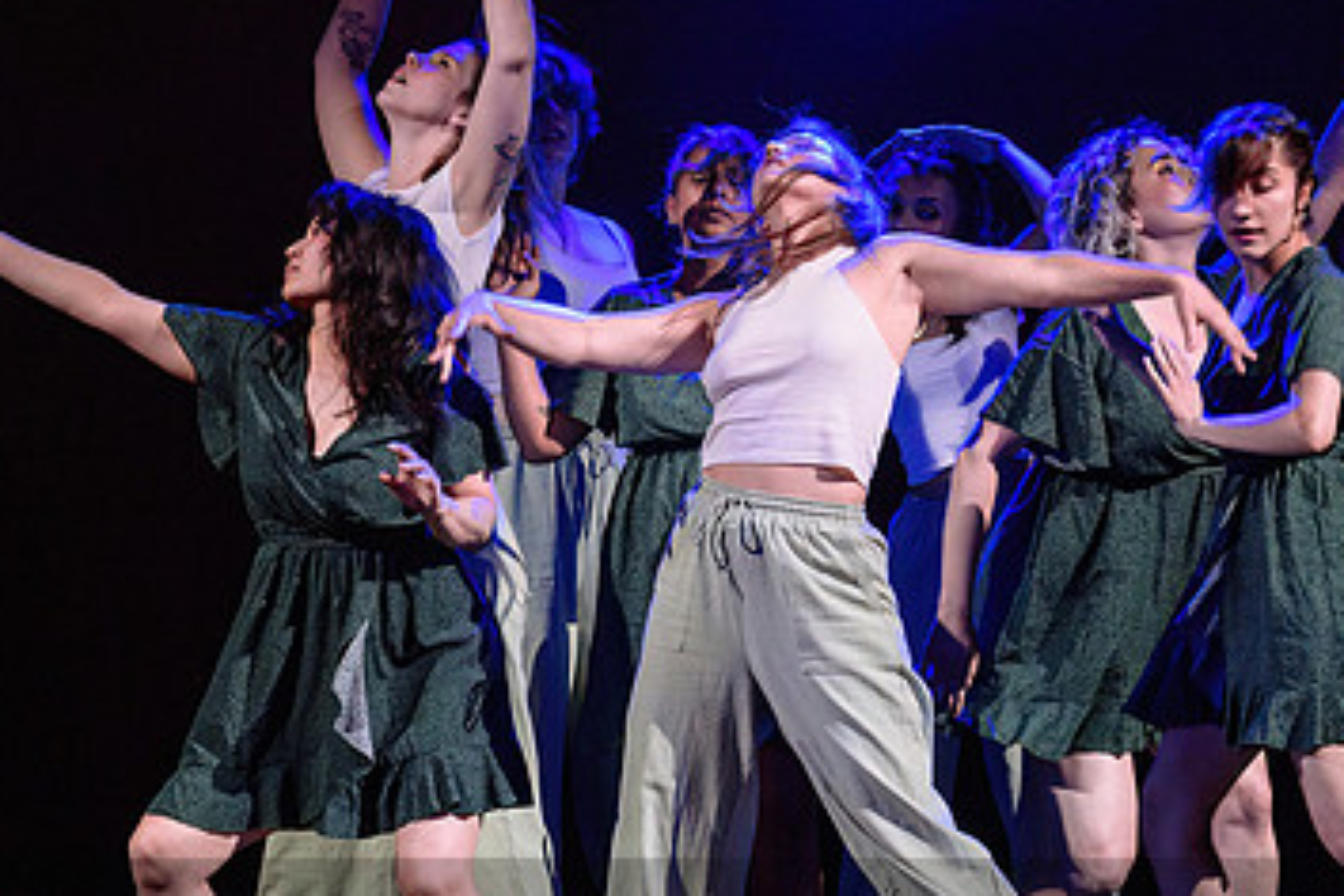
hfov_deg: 8.1
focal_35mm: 254
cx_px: 740
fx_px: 9482
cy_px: 320
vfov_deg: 5.4
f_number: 2.8
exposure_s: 1/160
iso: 1600
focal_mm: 125
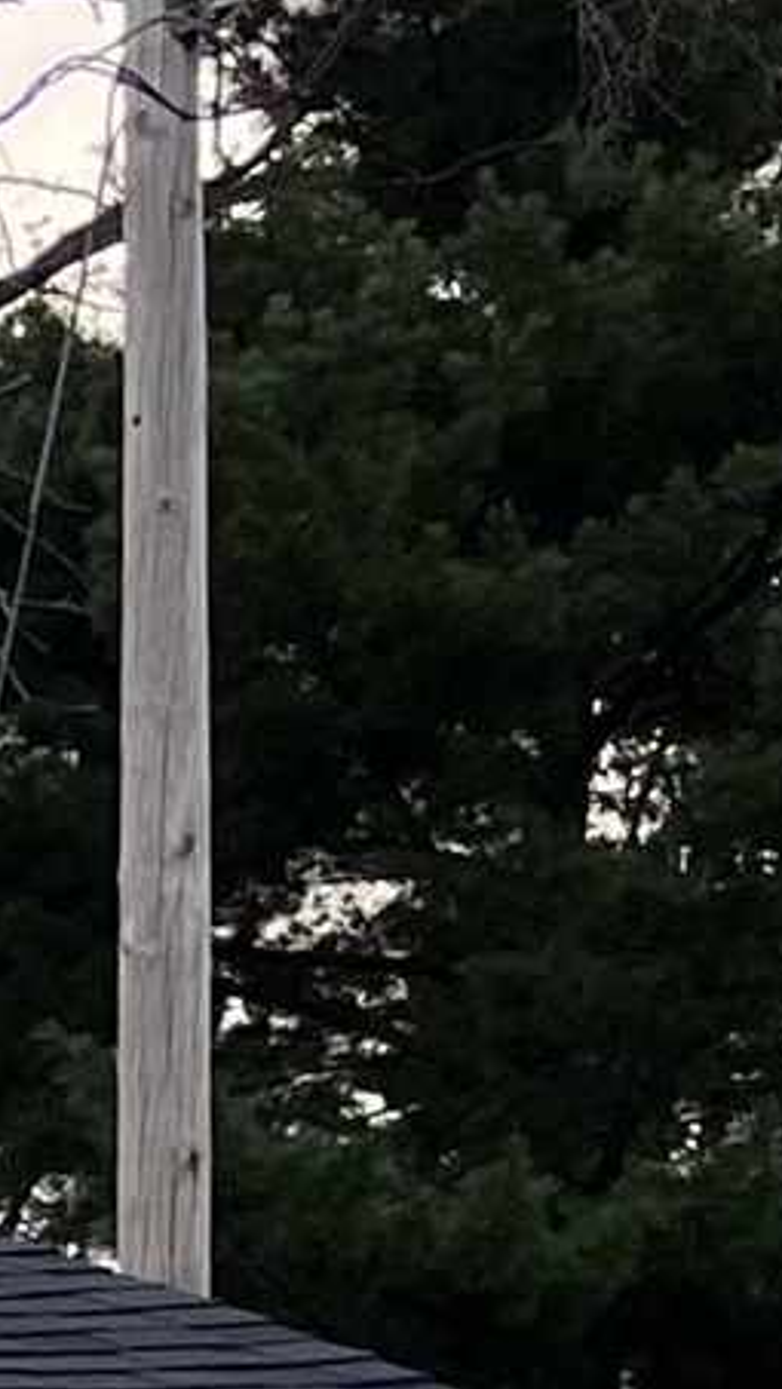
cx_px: -3441
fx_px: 7074
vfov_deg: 10.5
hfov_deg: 4.9
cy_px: 2619
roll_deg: +1.7
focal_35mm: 192
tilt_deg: -0.2
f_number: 1.6
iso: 50
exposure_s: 1/164
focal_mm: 5.1
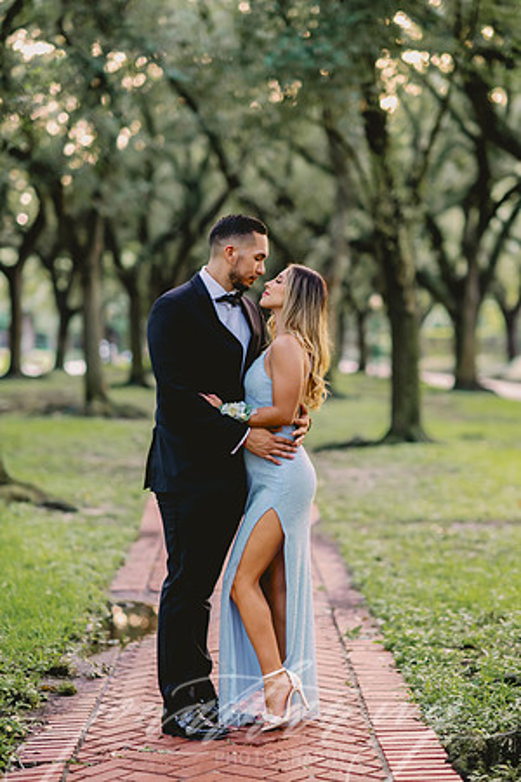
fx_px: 1845
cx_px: 260
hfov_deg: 16.1
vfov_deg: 23.9
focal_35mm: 85
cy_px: 391
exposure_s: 1/250
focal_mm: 85
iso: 1250
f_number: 2
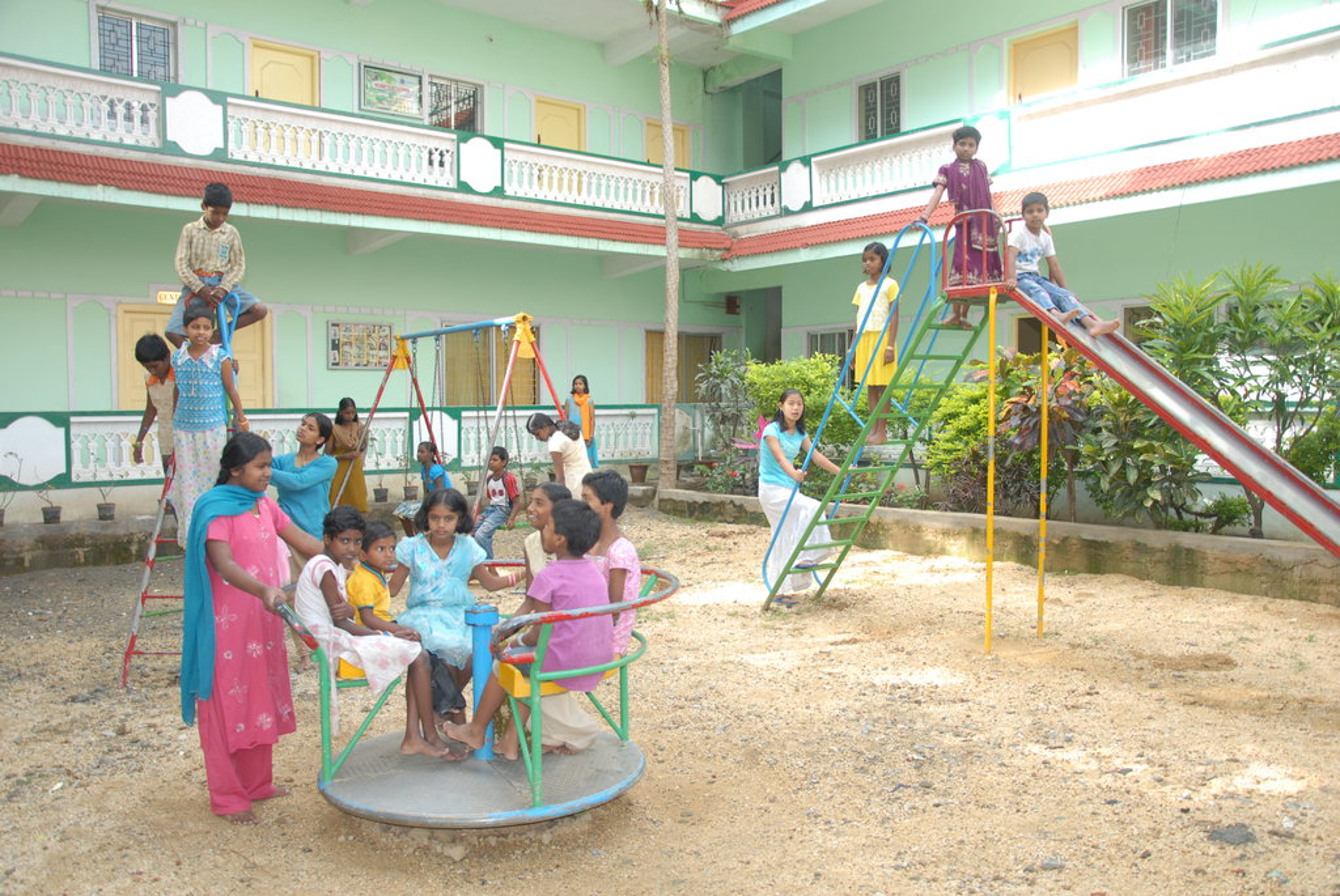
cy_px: 448
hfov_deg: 67.3
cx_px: 670
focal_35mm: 27
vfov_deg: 48.0
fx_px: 1006
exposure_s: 1/125
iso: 200
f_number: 3.5
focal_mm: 18
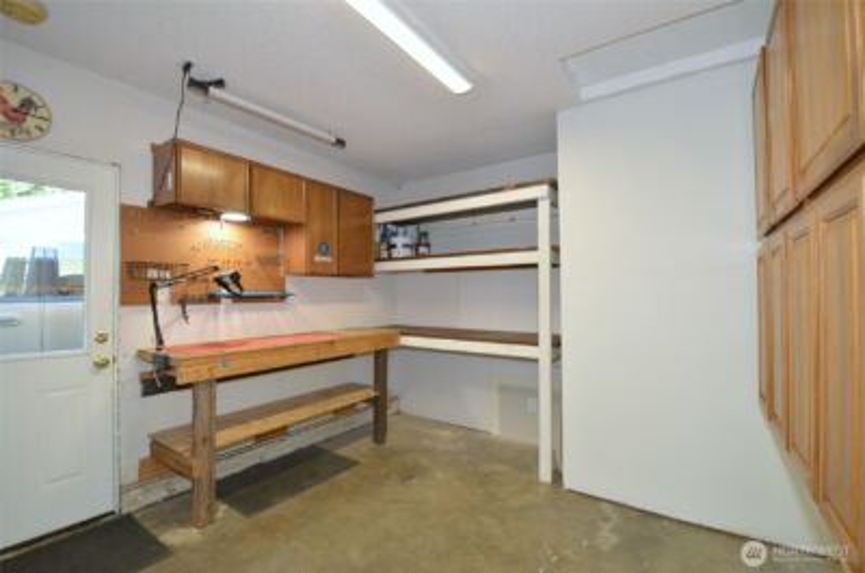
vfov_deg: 77.1
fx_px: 360
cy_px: 286
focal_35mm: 15
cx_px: 432
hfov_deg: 100.5
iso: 560
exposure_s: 1/60
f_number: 4
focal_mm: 10
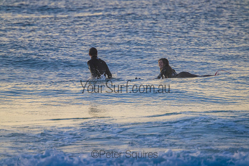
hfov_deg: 2.6
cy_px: 83
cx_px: 124
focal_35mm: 800
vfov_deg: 1.7
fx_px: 5534
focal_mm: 800
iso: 1250
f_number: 11
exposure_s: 1/1600
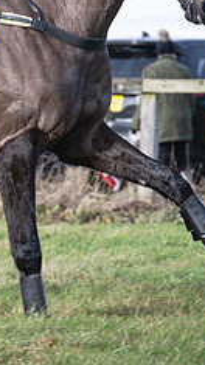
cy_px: 97
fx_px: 3734
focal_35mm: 386
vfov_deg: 5.6
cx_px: 101
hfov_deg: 3.1
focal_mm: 75
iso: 125
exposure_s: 1/1000
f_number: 2.8
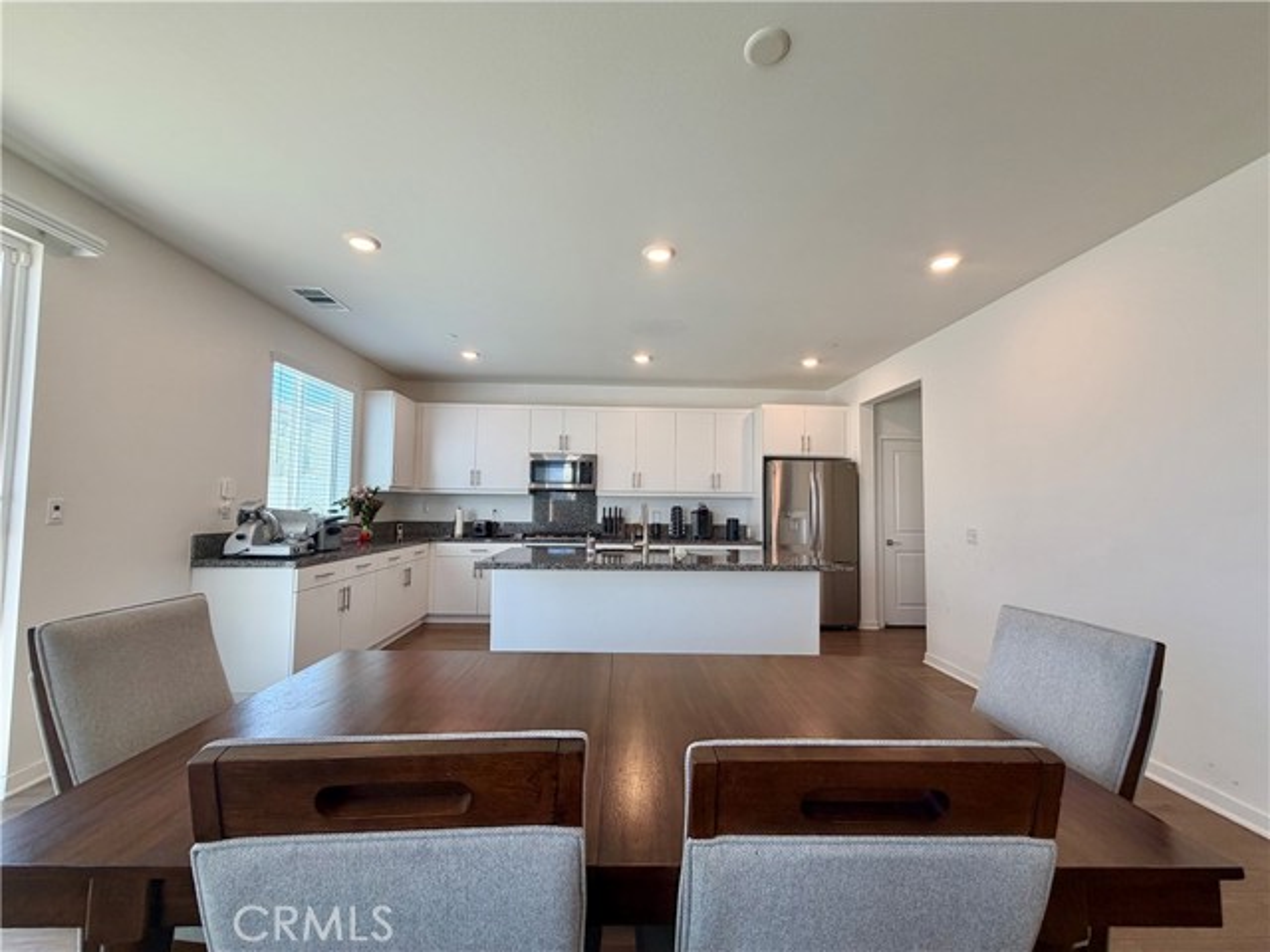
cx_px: 635
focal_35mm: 14
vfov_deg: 85.7
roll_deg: -0.2
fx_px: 514
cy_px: 476
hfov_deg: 102.1
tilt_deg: +3.4
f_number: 2.2
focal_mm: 2.22
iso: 100
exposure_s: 1/120
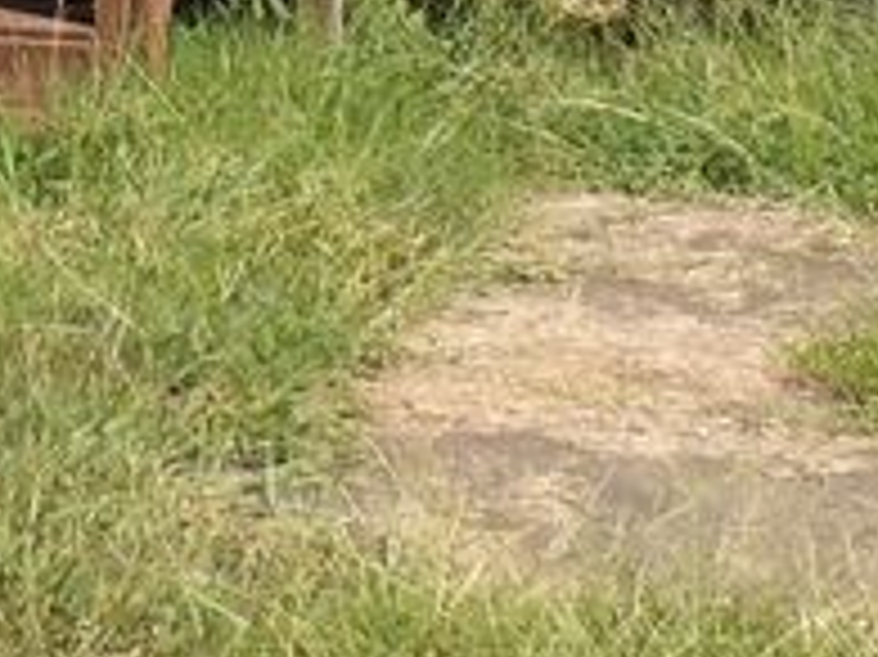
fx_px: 3194
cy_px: -747
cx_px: -248
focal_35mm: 126
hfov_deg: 15.0
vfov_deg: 10.6
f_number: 5.6
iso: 100
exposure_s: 1/280
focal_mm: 4.3
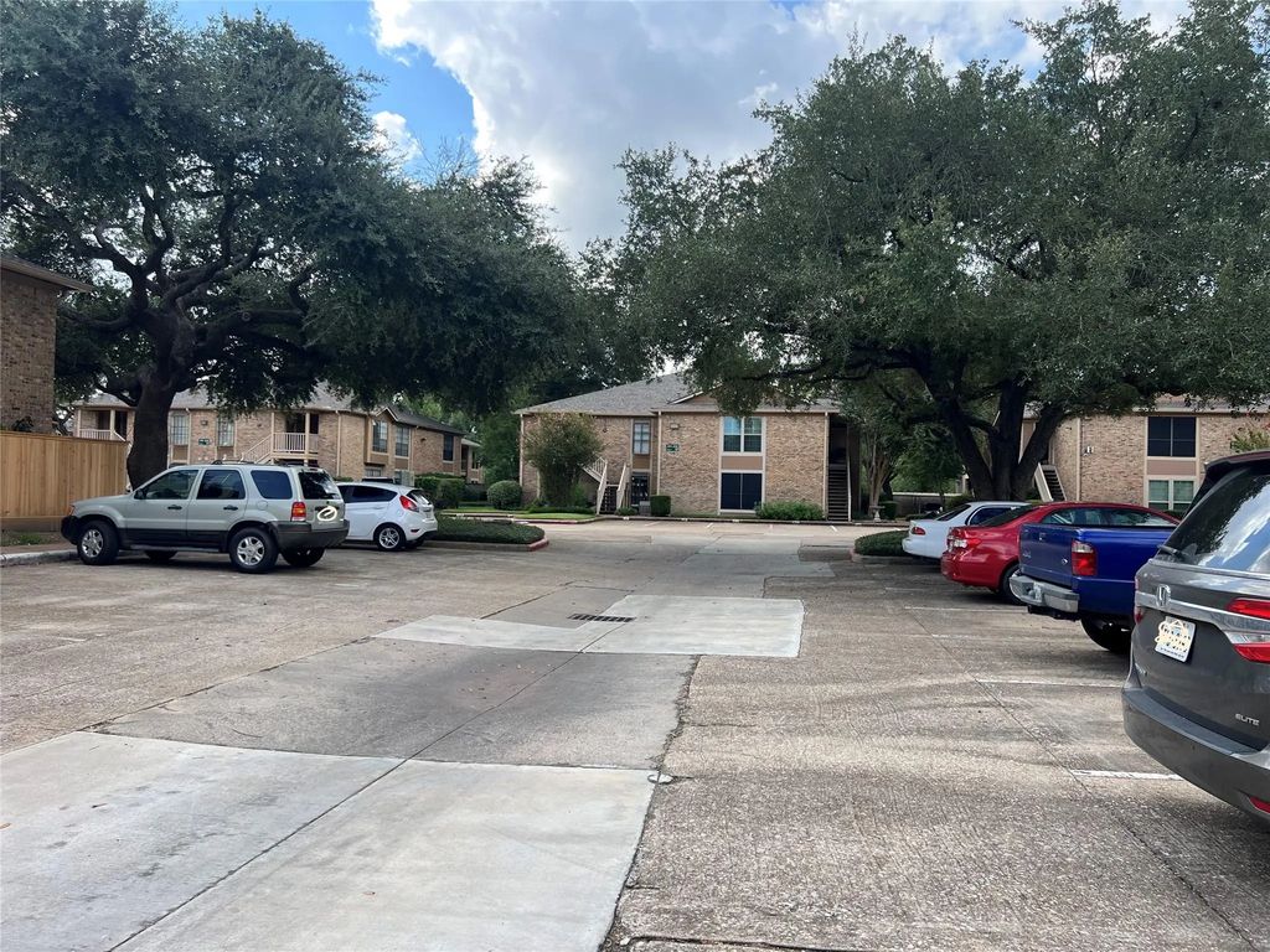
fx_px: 954
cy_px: 476
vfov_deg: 53.1
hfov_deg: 67.3
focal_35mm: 26
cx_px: 635
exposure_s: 1/1531
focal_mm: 5.7
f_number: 1.5
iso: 50
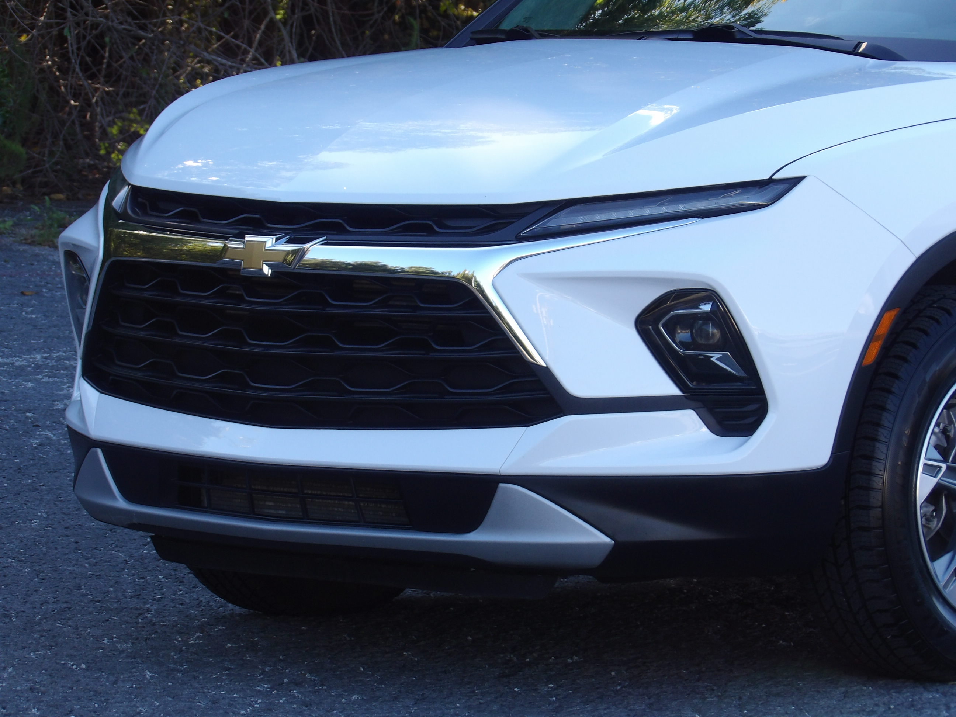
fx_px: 6131
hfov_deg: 8.9
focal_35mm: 222
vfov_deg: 6.7
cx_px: 478
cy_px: 358
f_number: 4.5
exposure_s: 1/100
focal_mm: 39.8
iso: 117
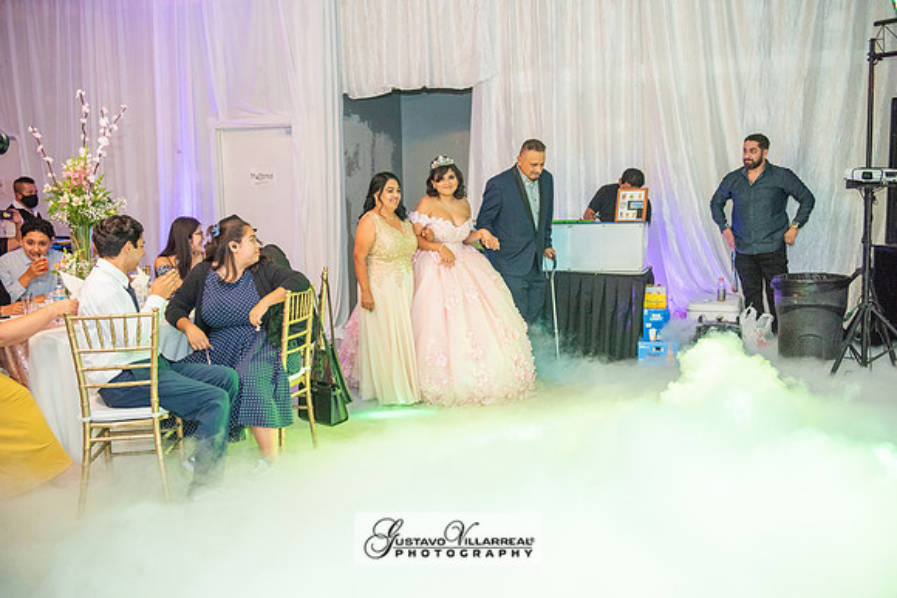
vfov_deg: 37.9
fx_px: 872
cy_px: 299
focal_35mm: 35
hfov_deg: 54.4
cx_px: 448
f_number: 3.5
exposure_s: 1/160
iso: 1250
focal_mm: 35
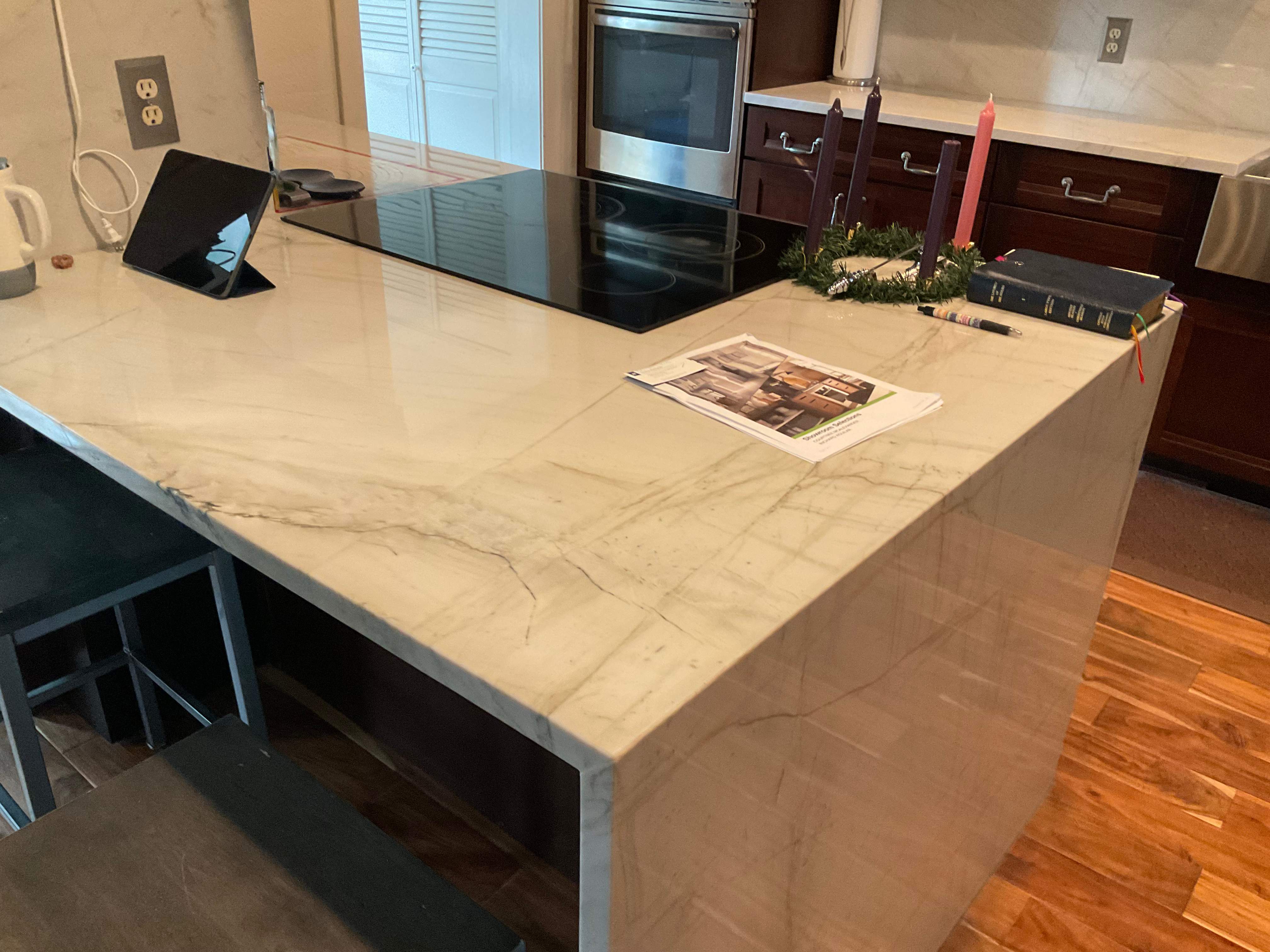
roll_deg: -1.7
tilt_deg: -27.5
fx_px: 1064
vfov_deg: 48.2
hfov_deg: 61.7
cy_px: 476
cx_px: 635
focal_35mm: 29
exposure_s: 1/60
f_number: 1.8
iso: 200
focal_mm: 3
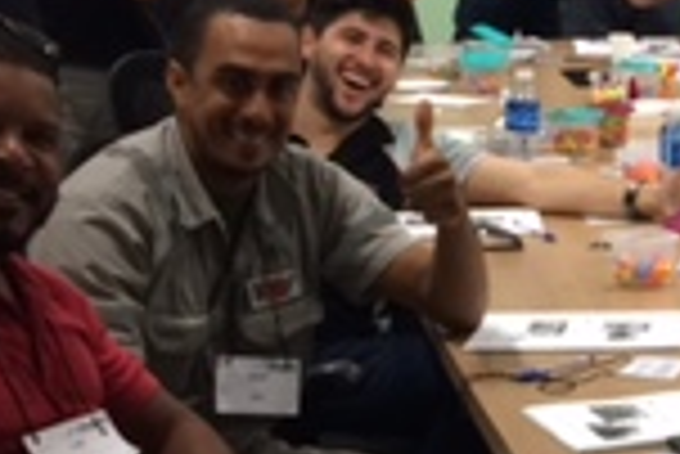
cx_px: 865
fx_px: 2420
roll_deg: +1.8
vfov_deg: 10.7
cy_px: 360
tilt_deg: -15.9
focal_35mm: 128
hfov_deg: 15.3
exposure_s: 1/30
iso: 80
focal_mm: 4.15
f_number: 2.2
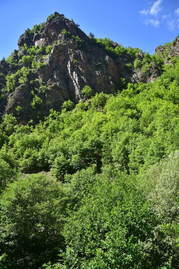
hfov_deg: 27.0
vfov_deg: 39.6
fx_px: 373
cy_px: 134
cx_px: 90
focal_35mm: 50
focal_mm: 50
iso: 160
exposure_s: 1/400
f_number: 5.6
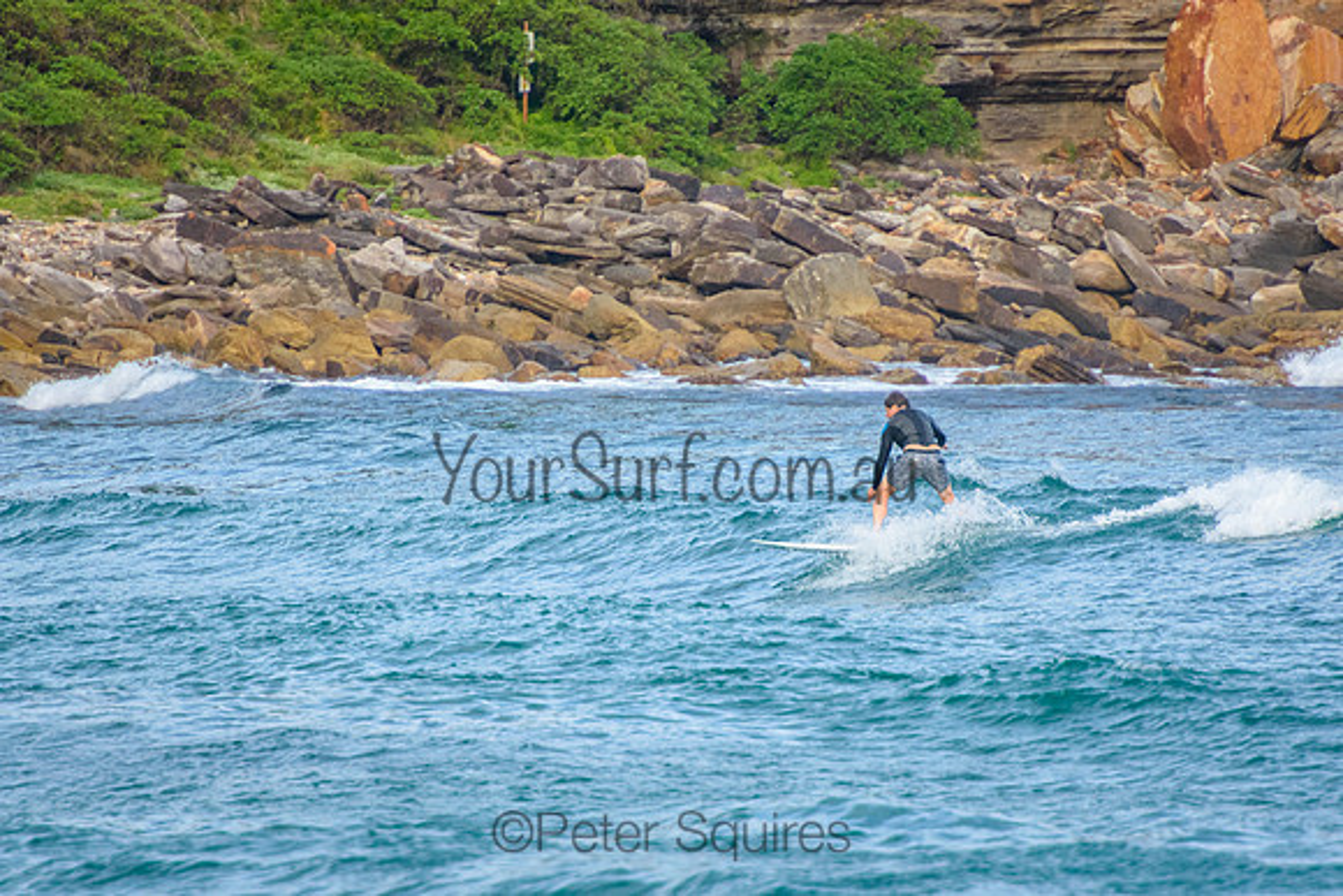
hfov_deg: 3.4
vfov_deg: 2.3
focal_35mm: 600
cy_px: 448
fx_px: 22388
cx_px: 672
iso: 900
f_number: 5.6
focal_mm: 400
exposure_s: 1/1600
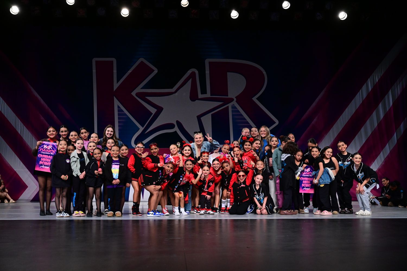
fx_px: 475
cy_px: 136
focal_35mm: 42
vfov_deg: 31.9
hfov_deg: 46.4
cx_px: 204
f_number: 3.5
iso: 2500
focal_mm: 42
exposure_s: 1/1000
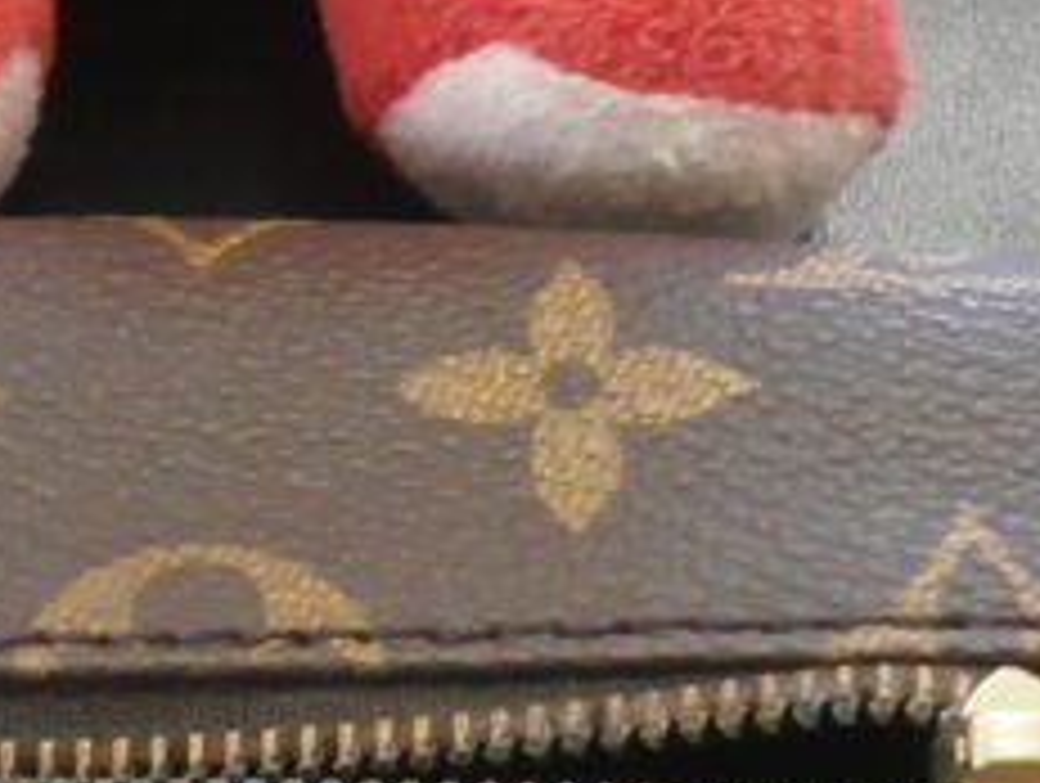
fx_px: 6259
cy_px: 202
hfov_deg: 9.4
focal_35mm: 208
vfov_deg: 7.2
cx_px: 41
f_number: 3.4
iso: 200
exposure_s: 1/30
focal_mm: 8.3
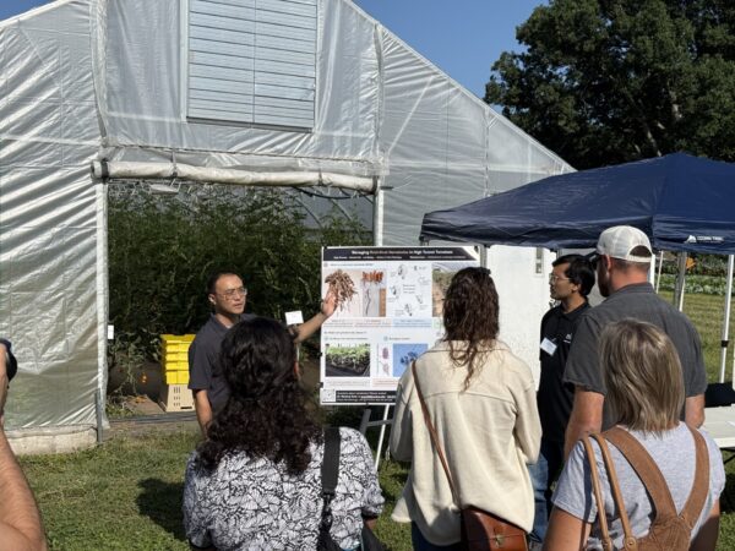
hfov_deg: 39.7
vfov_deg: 30.3
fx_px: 1019
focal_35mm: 48
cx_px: 368
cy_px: 276
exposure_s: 1/8772
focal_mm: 6.76
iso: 64
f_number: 1.78
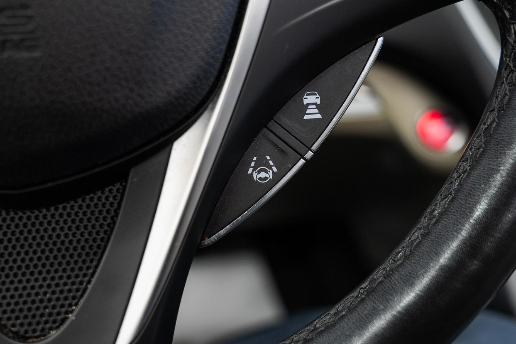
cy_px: 184
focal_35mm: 35
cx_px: 262
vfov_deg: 37.8
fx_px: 502
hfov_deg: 54.4
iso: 640
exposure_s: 1/50
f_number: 3.5
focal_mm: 30.2
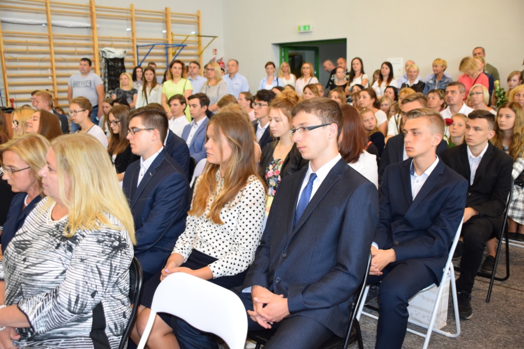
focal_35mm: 36
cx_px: 262
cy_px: 174
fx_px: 524
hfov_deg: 53.1
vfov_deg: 36.9
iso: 800
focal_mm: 24
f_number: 4
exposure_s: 1/60
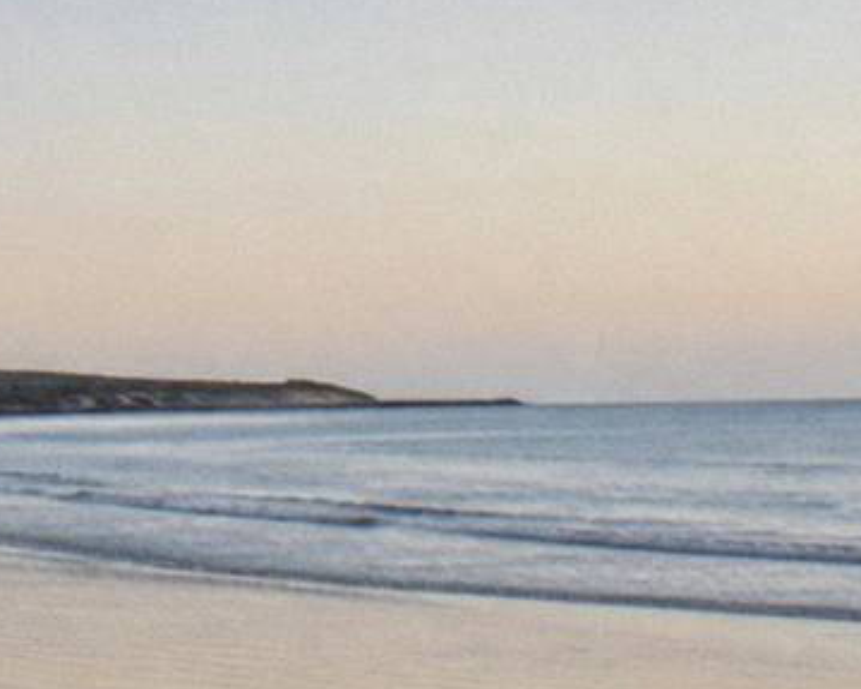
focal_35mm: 183
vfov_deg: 8.4
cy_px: 593
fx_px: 4662
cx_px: -29
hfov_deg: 10.5
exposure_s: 1/80
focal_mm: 70
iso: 2500
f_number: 2.8
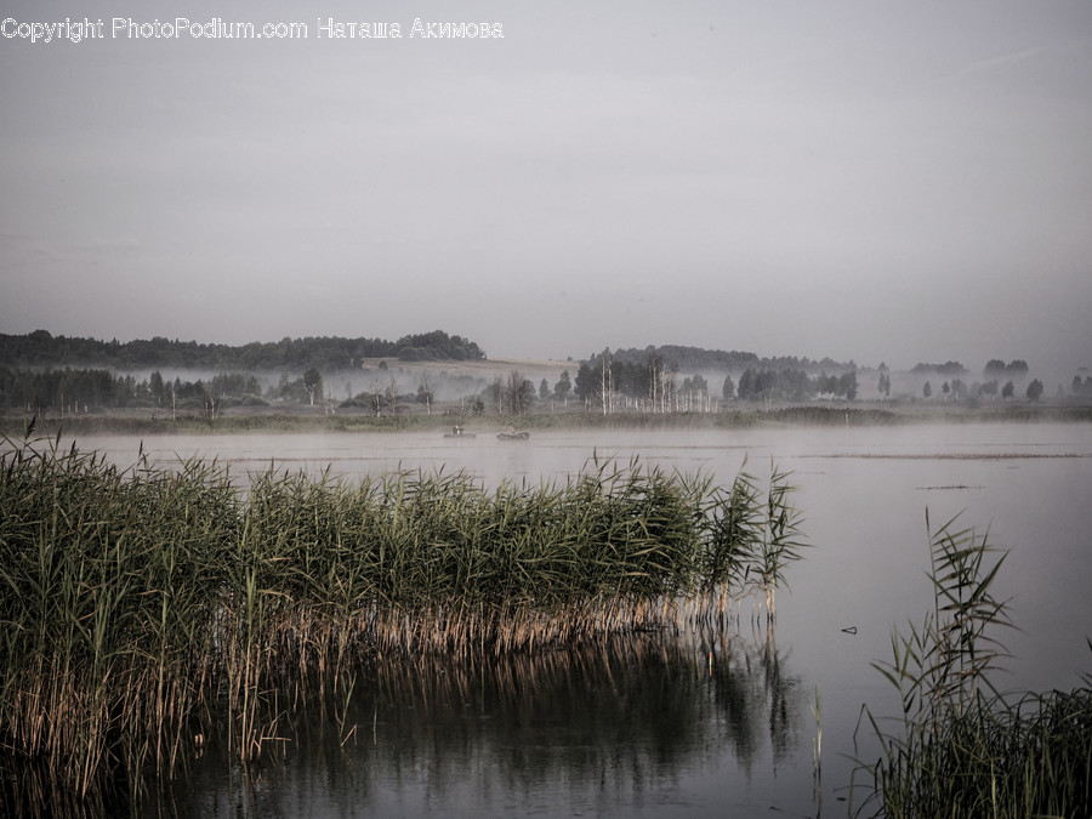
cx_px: 546
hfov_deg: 23.3
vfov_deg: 17.6
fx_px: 2650
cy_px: 410
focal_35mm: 84
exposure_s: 1/400
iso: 100
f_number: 5.6
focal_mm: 42
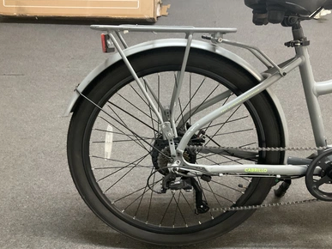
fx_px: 288
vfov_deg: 46.8
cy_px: 122
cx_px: 168
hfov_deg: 60.0
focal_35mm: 30
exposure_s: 1/30
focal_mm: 3
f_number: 1.8
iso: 400
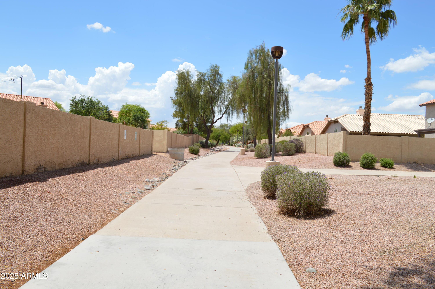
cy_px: 144
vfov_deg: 47.8
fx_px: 326
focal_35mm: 27
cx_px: 218
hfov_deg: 67.4
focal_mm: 18
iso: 100
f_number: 9
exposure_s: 1/320
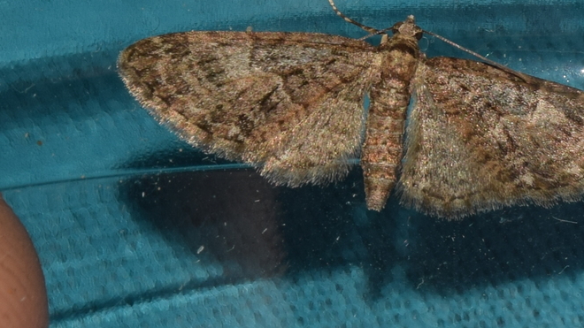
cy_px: 118
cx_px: 377
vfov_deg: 3.8
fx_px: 4955
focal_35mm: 320
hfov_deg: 6.7
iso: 100
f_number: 16
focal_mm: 140
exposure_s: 1/200
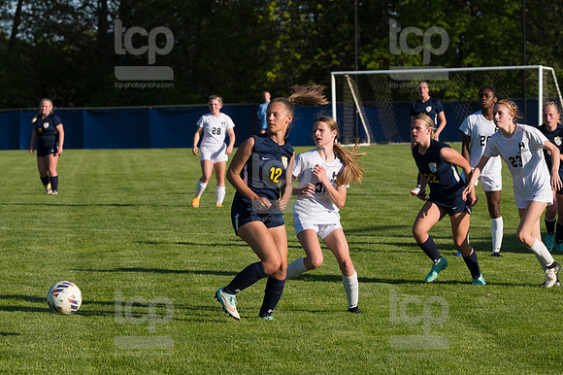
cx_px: 282
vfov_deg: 7.9
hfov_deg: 11.8
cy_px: 188
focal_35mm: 174
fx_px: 2720
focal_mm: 116
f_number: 5.6
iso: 250
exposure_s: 1/1600
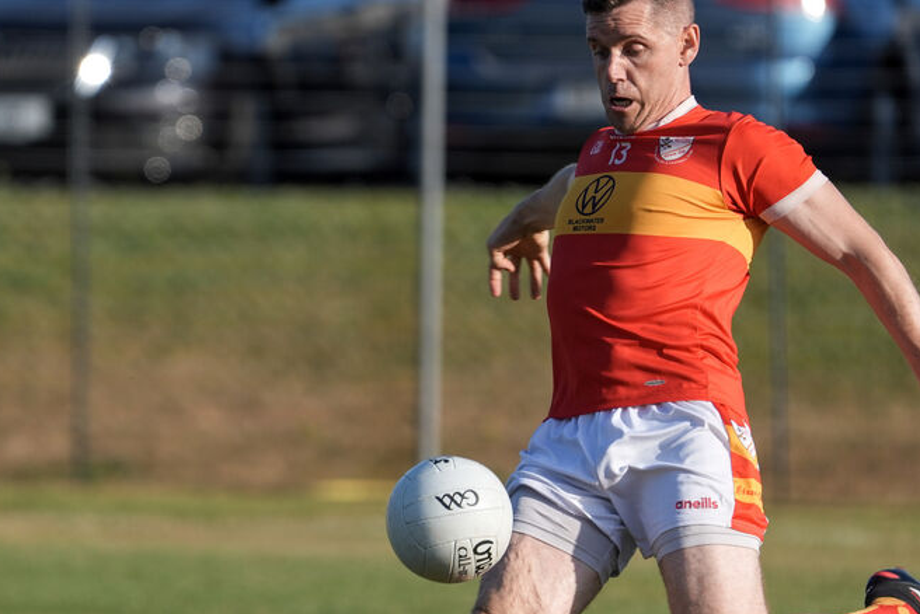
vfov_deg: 1.3
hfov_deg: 1.9
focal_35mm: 1097
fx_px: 28045
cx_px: 328
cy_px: 336
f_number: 6.3
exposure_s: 1/1000
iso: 320
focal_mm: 600
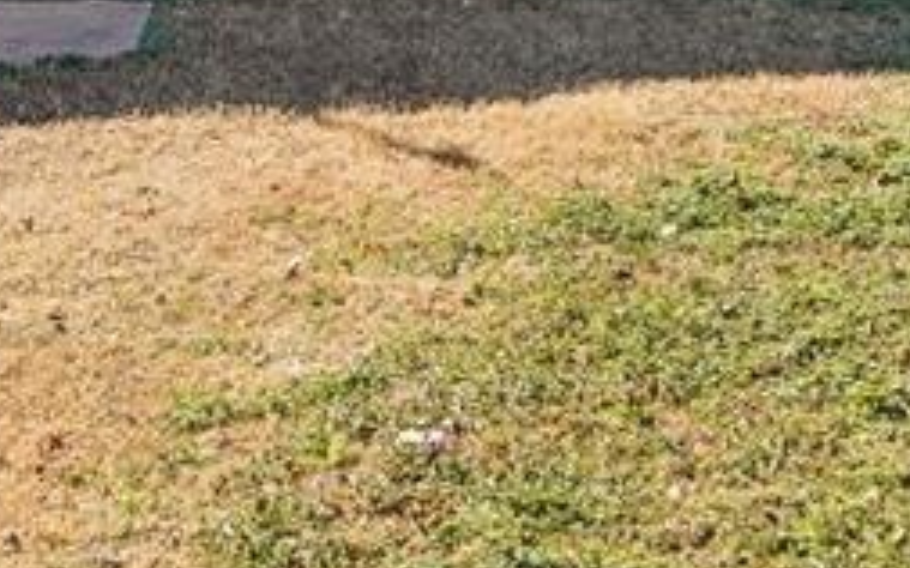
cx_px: 290
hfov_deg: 20.9
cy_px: -370
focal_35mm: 99
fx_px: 2455
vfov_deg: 12.3
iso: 100
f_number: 8
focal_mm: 24
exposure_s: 1/160
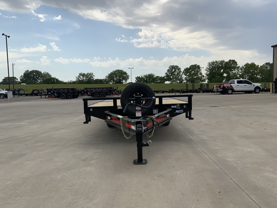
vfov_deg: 48.2
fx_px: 232
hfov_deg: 61.7
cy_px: 104
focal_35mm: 29
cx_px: 138
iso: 16
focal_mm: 3
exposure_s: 1/1912
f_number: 1.8
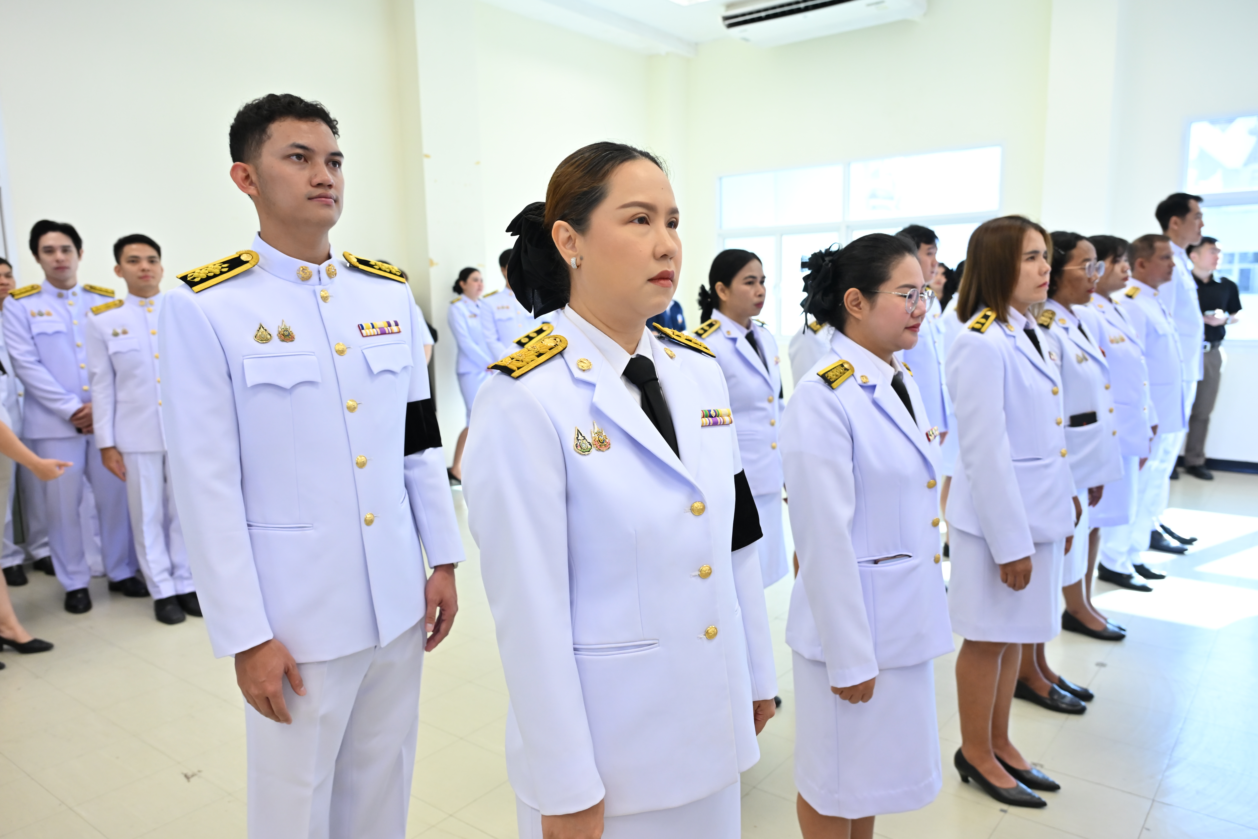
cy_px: 420
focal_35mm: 24
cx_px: 629
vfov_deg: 53.1
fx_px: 839
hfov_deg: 73.7
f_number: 4
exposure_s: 1/250
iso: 1600
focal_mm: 24
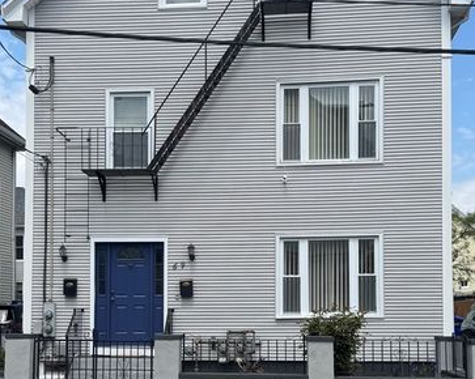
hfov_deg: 42.9
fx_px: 604
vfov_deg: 34.8
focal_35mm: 43
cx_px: 215
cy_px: 166
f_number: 1.78
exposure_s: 1/4608
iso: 80
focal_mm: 6.76
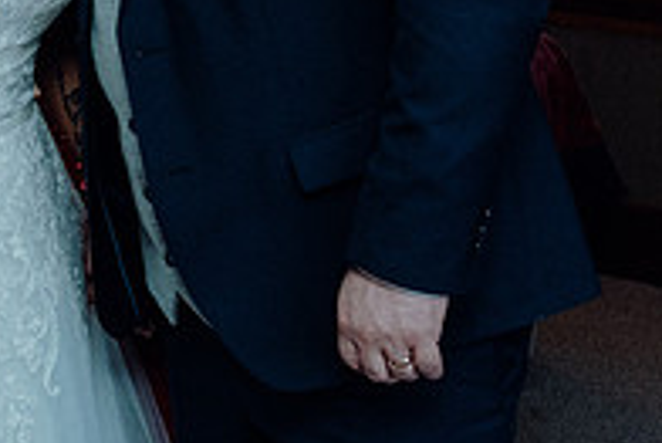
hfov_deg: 24.8
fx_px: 1472
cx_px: 95
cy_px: -86
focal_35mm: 80
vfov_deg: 16.4
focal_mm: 27
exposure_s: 1/160
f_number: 5
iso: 2500
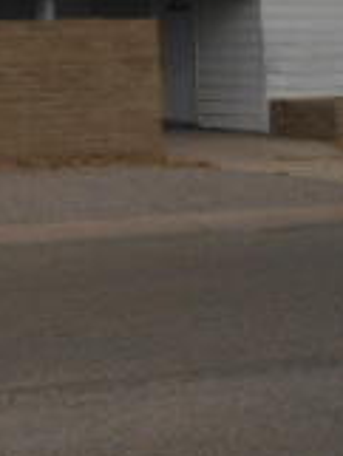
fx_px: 1465
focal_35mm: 111
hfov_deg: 11.9
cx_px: -346
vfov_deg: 17.2
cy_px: -25
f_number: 3.7
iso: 80
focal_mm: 5
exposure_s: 1/1250
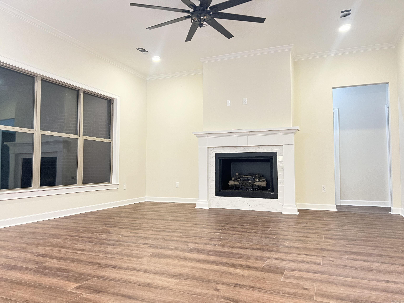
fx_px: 303
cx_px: 202
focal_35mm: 26
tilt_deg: +3.4
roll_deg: +0.1
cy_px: 152
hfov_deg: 67.3
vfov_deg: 53.1
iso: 250
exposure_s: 1/60
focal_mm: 5.7
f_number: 1.5
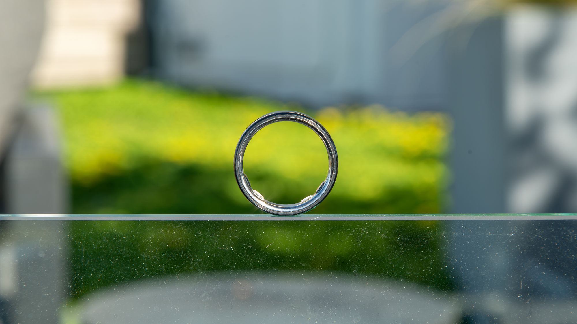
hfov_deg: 18.4
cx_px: 288
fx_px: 1778
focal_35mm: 116
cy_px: 159
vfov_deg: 10.4
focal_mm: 105
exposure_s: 1/125
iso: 400
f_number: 13
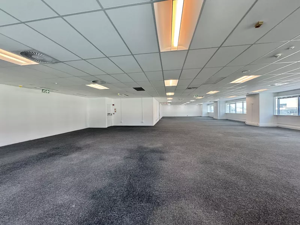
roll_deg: +0.7
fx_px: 121
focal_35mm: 14
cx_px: 150
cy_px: 112
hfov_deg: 102.1
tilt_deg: -1.3
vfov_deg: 85.7
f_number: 2.2
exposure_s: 1/99
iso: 250
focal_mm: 2.22
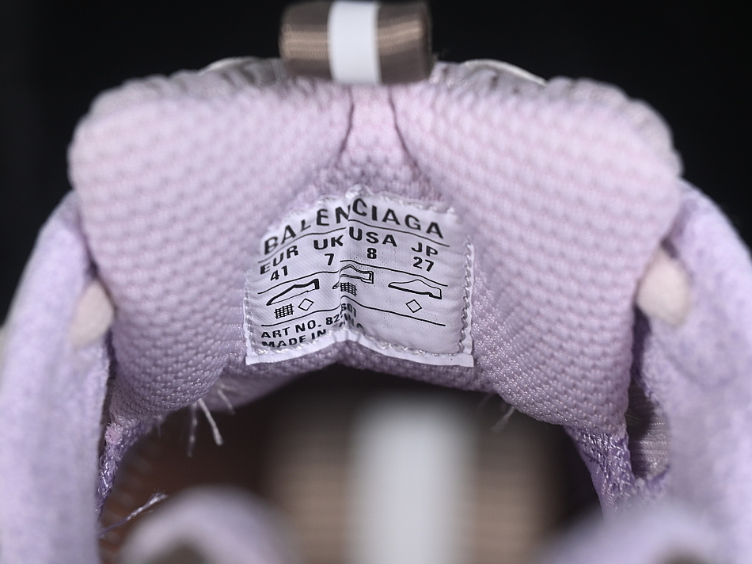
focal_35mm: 82
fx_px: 1781
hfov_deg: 23.8
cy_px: 281
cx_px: 349
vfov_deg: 18.0
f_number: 7.1
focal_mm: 50
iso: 160
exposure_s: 1/80
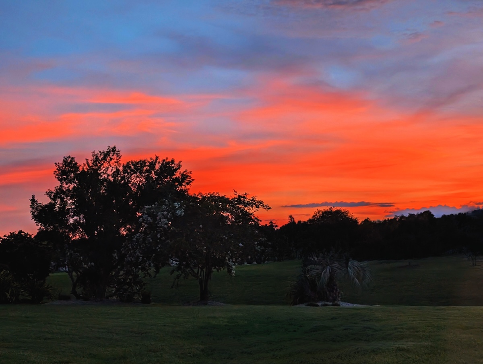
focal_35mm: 49
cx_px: 242
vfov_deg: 29.8
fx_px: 685
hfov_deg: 38.9
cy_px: 182
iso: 450
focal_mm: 6.9
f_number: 1.68
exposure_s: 1/92.9
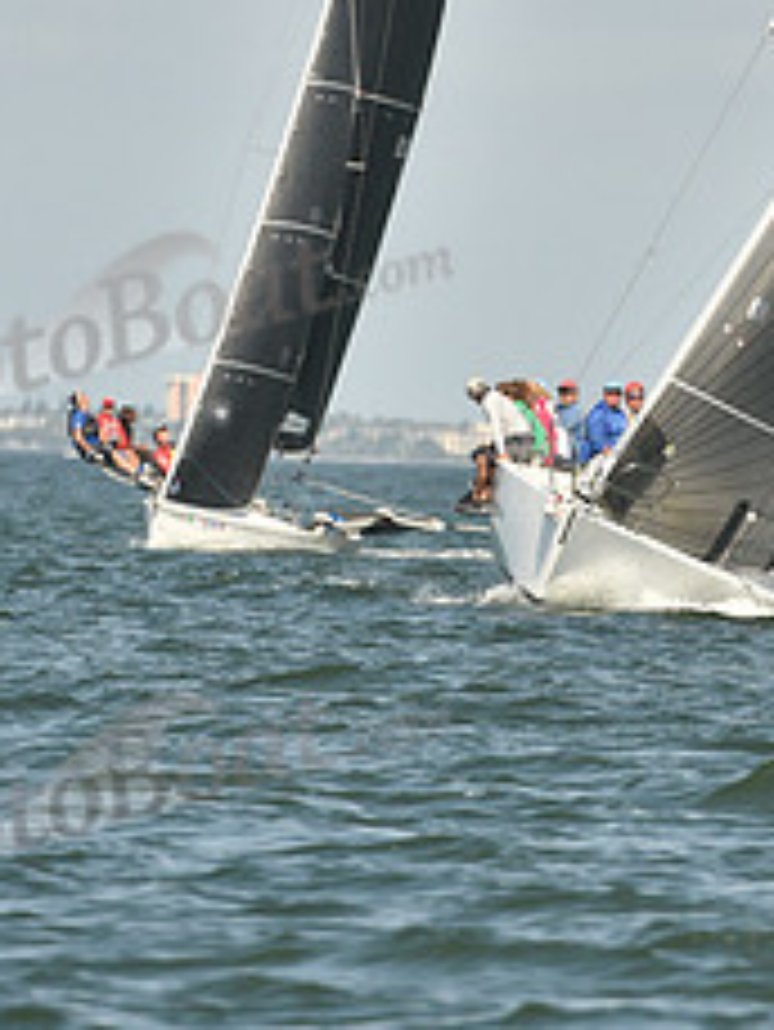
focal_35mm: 973
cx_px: 686
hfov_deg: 1.5
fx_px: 28981
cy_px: 31
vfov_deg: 2.0
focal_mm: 400
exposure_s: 1/1250
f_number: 8
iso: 400
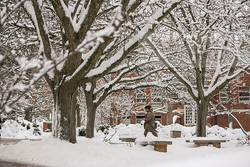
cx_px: 125
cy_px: 84
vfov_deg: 14.4
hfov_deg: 21.5
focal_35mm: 95
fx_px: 660
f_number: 3.5
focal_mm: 95
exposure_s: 1/500
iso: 160
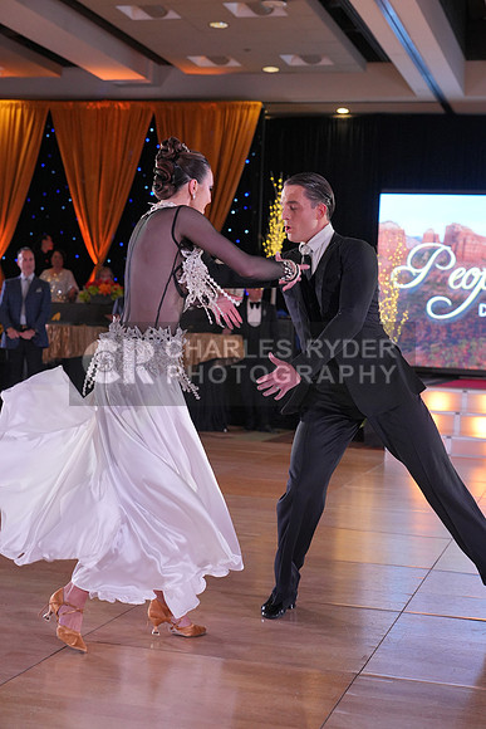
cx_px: 243
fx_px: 1214
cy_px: 364
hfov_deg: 22.6
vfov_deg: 33.4
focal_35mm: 60
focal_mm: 60
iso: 2000
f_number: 4
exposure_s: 1/500
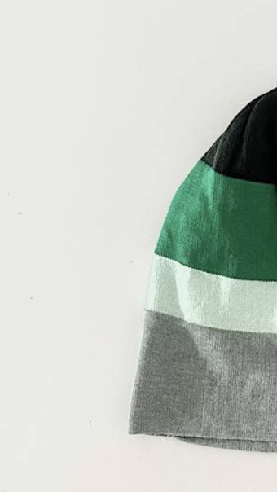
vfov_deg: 34.9
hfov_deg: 19.4
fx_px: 783
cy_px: 240
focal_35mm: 60
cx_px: 288
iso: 200
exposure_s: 1/60
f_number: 1.6
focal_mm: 5.1
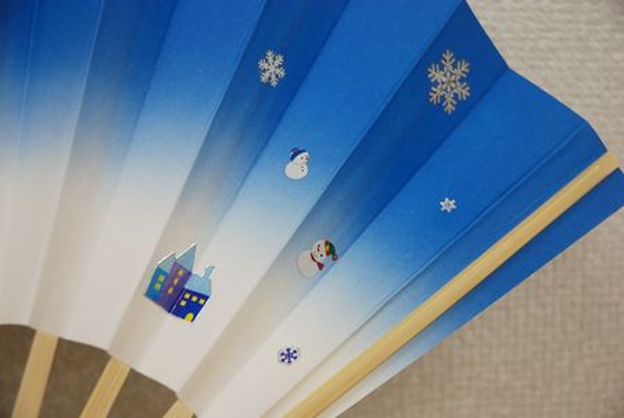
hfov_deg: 19.4
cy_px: 209
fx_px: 1822
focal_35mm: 105
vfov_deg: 13.1
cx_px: 312
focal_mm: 70
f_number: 4.5
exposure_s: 1/30
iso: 200
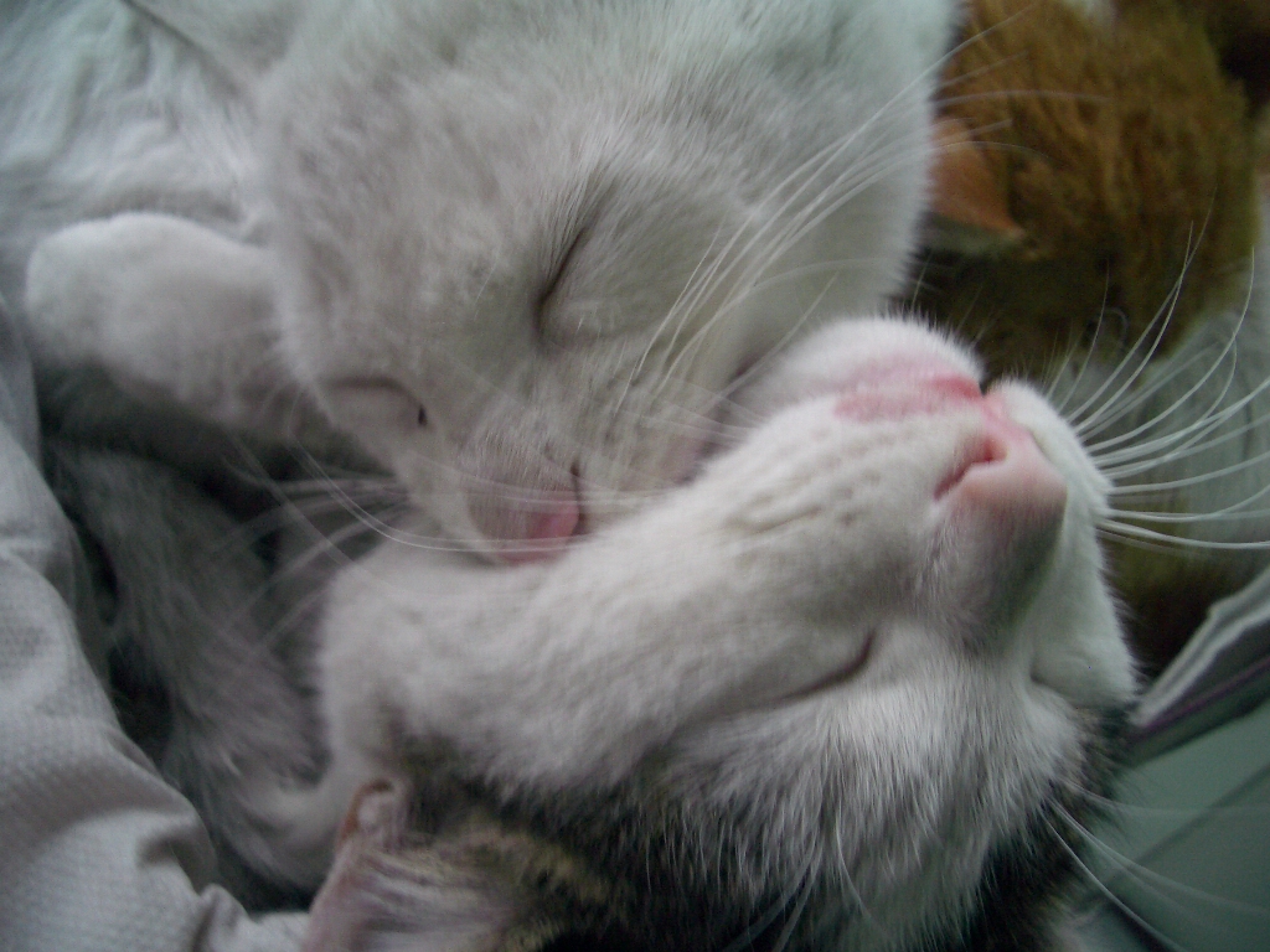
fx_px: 1284
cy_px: 476
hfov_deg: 52.6
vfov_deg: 40.7
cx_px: 635
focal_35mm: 35
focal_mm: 5.8
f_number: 2.6
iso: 100
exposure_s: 1/30
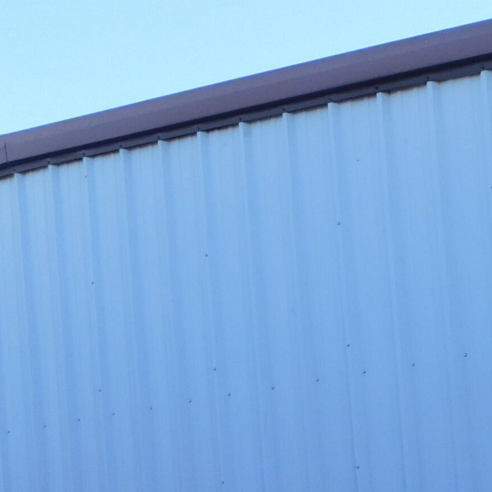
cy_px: 465
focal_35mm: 70
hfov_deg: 21.6
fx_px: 1126
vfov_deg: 23.8
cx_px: 687
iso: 125
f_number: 3
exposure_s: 1/500
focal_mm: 4
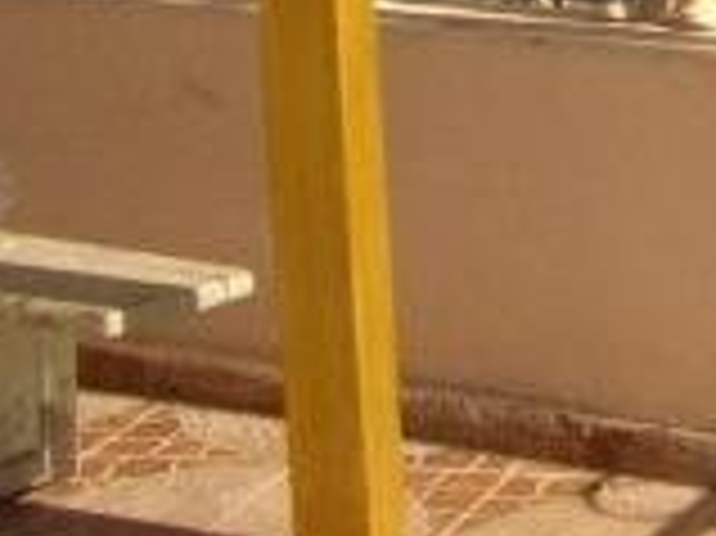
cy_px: -586
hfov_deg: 11.2
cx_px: 1556
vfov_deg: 8.9
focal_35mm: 156
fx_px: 3224
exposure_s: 1/1000
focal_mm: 5.8
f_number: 4.3
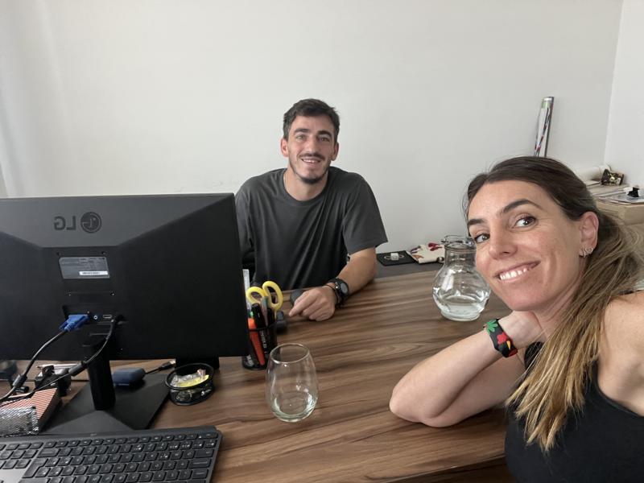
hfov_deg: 73.9
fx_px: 428
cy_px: 242
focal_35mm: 23
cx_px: 322
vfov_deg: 58.9
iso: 400
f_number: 2.2
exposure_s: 1/49
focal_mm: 2.71
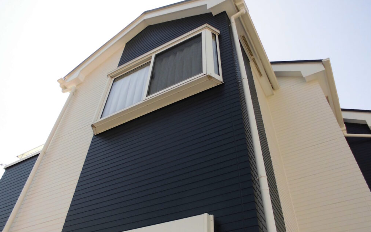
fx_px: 283
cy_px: 117
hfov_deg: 66.5
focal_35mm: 28
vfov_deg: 44.5
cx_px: 185
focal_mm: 4.6
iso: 100
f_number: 3.5
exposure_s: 1/400
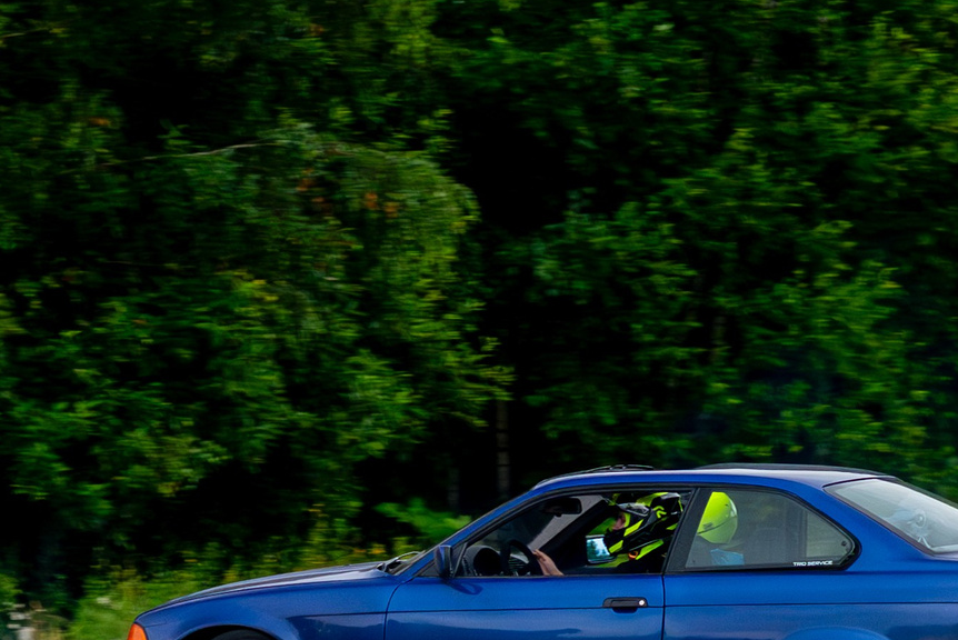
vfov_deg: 3.6
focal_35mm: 381
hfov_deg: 5.4
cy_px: 571
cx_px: 193
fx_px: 10145
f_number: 3.5
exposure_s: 1/250
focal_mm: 85
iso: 640
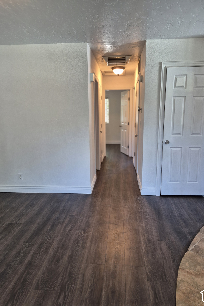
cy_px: 153
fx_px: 204
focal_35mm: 24
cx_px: 104
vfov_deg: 73.7
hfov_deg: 53.1
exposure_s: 1/120
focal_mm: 5.4
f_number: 1.8
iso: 250
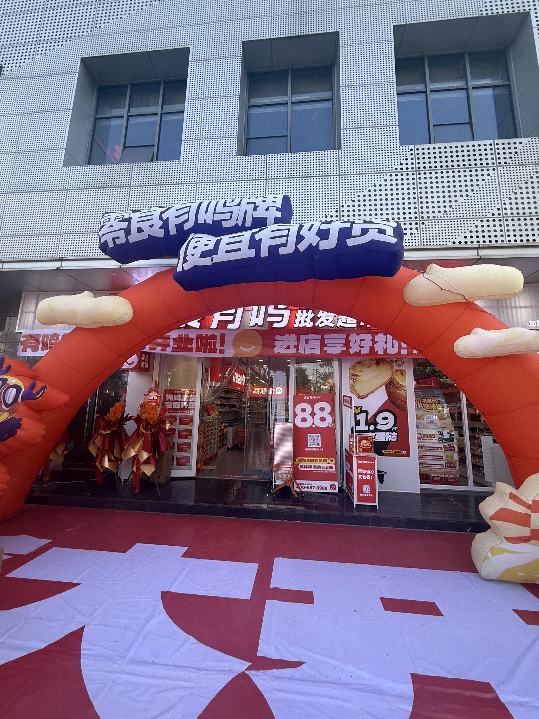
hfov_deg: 85.7
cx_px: 270
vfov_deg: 102.1
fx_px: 291
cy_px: 360
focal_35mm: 14
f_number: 2.2
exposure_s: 1/347
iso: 64
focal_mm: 2.22
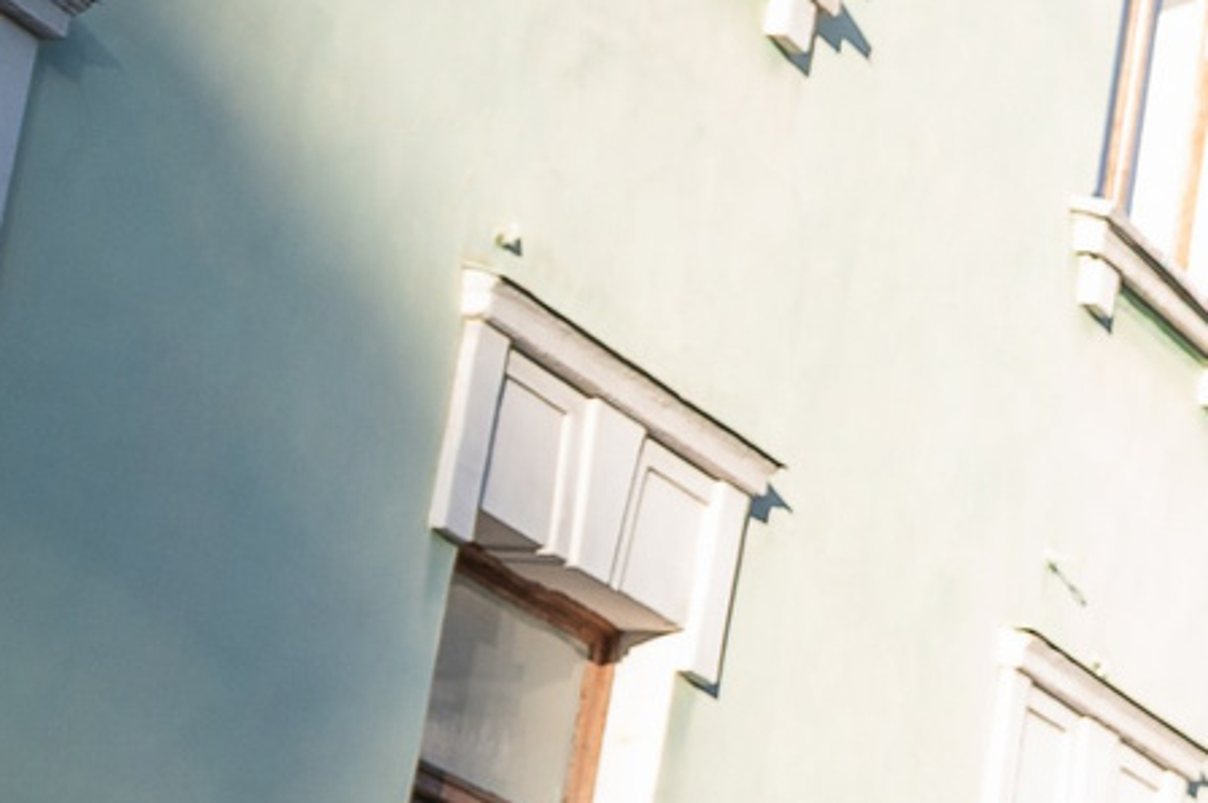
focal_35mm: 137
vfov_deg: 9.9
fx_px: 4594
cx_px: 3414
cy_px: 826
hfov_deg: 11.0
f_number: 2.8
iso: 200
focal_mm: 24
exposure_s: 1/640
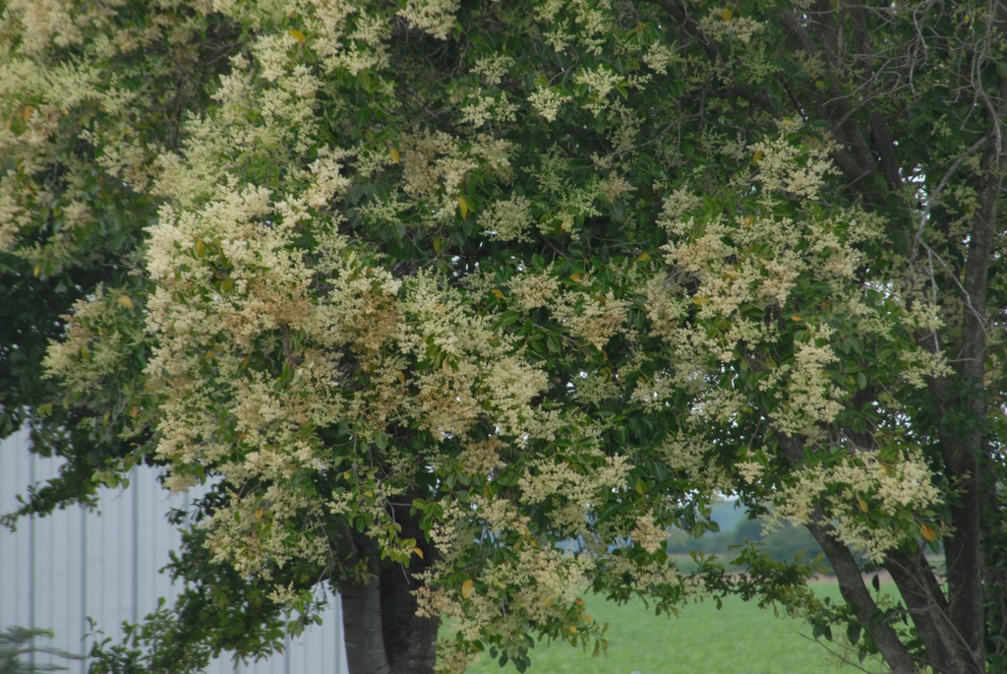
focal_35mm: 450
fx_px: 12600
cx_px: 504
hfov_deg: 4.6
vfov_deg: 3.1
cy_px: 337
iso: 400
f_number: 8
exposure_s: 1/200
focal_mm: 300
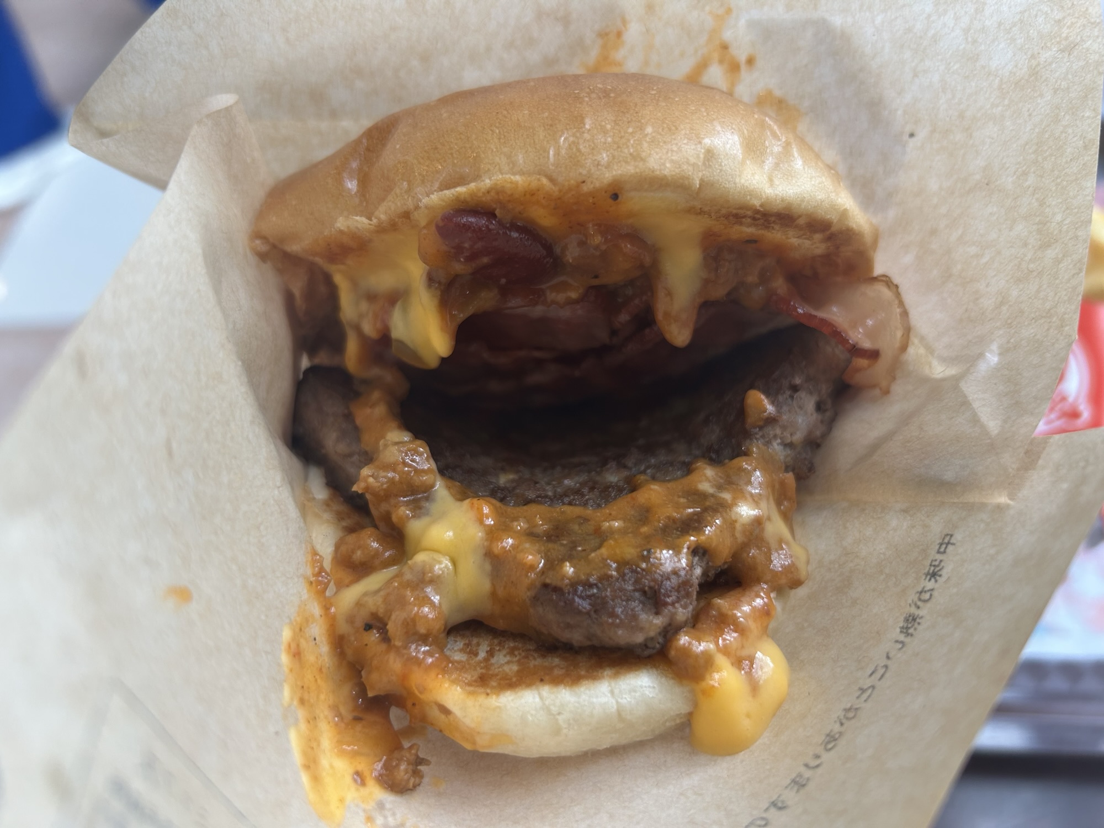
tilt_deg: -55.5
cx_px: 552
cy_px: 414
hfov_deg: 67.3
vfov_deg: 53.1
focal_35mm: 26
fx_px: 829
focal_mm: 5.7
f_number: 1.5
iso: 32
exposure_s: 1/101
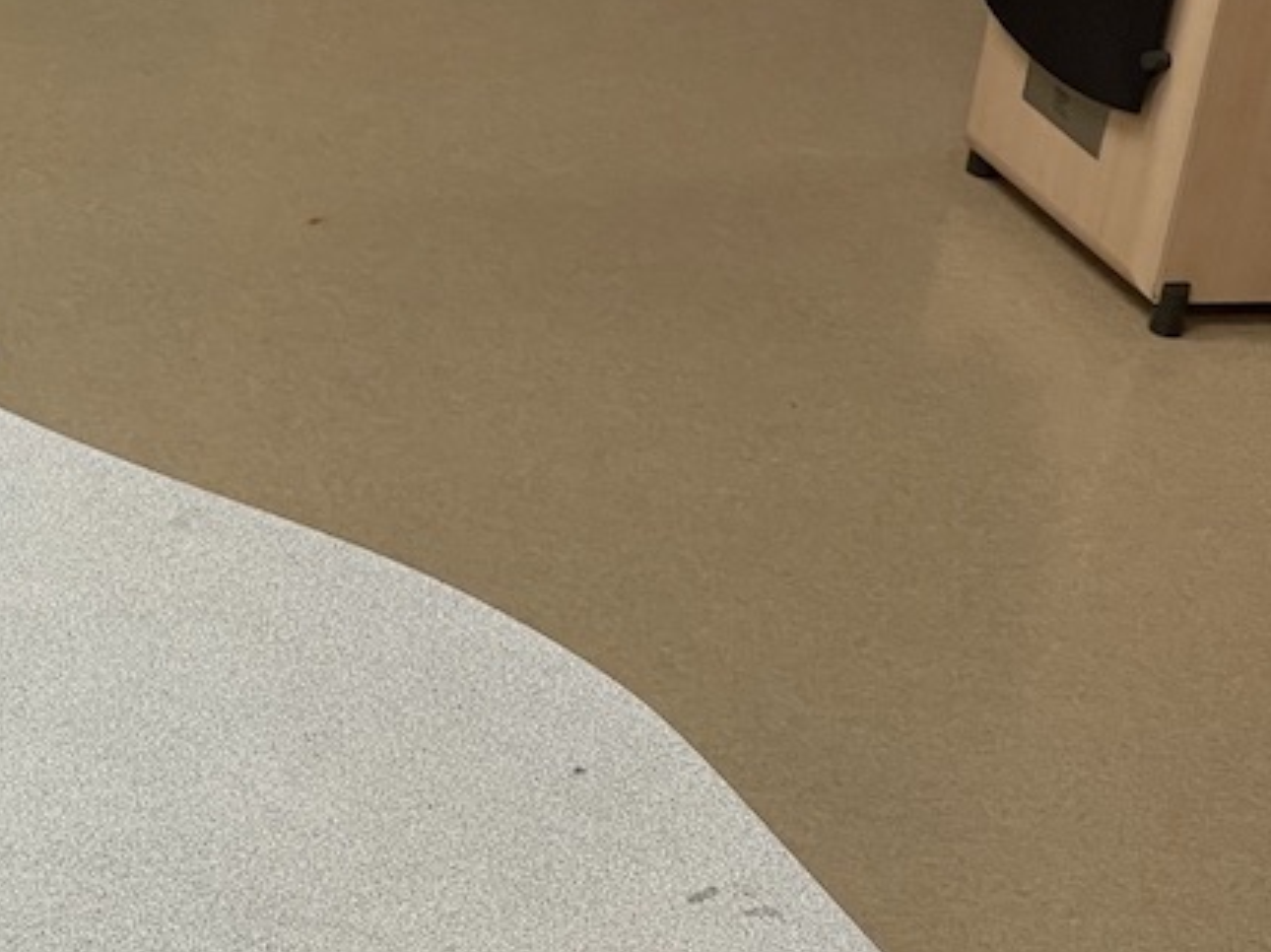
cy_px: 736
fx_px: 5468
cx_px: -112
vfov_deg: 9.9
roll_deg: -6.0
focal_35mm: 149
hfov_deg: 13.0
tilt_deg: -27.4
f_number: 2.2
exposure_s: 1/120
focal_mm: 7.5
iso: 125
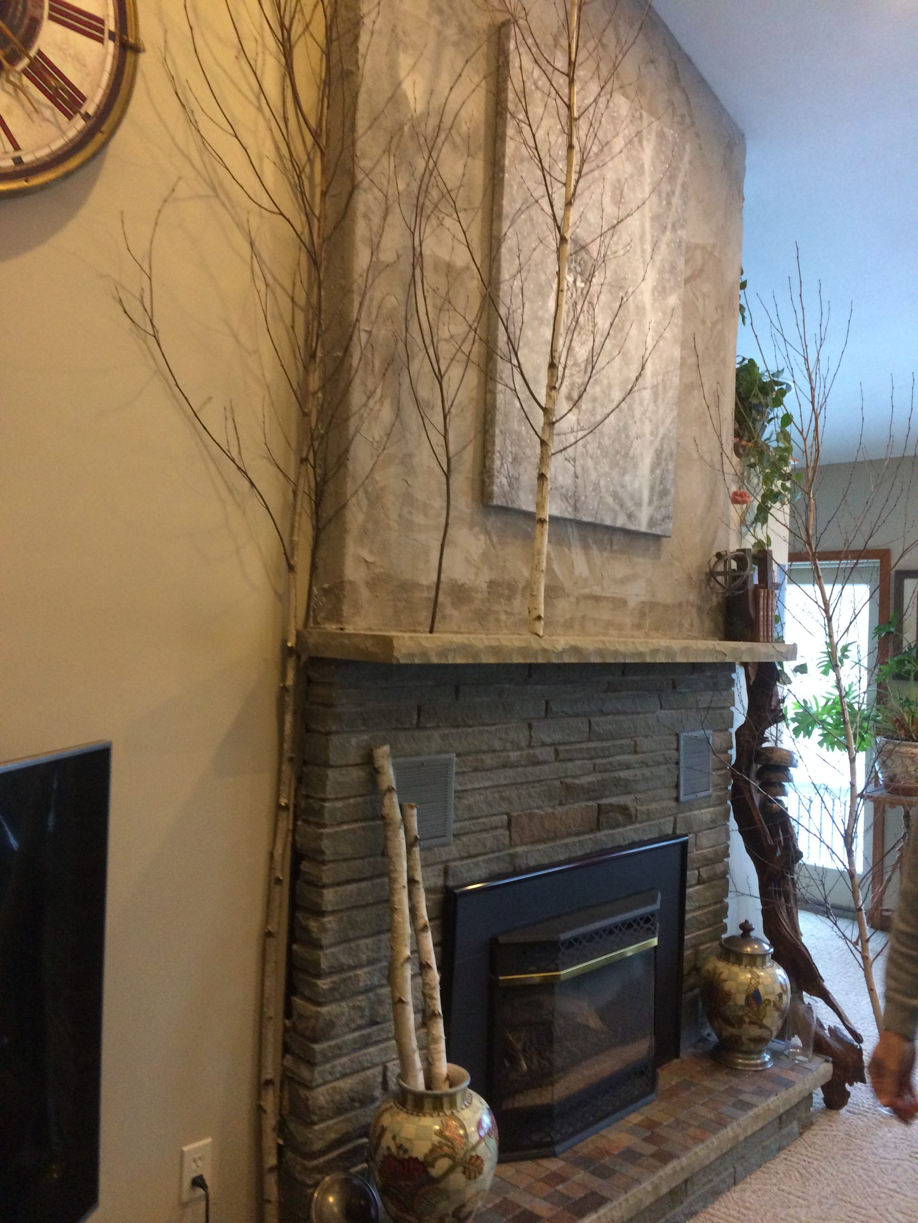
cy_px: 612
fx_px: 1025
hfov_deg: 48.2
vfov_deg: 61.7
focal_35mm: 29
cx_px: 459
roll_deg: -1.7
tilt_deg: -0.4
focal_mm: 4.15
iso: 250
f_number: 2.2
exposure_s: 1/30
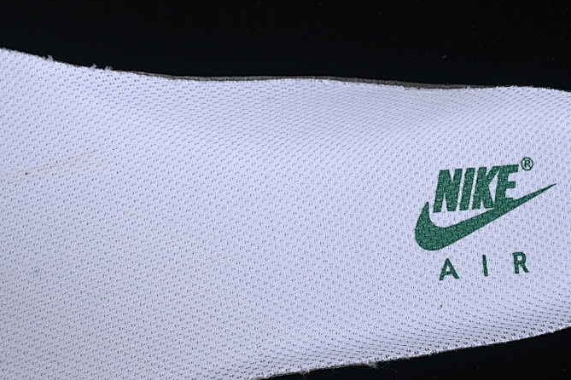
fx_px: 1919
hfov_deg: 16.9
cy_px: 246
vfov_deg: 11.3
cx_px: 161
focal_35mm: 121
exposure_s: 1/80
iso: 160
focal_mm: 50
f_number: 7.1
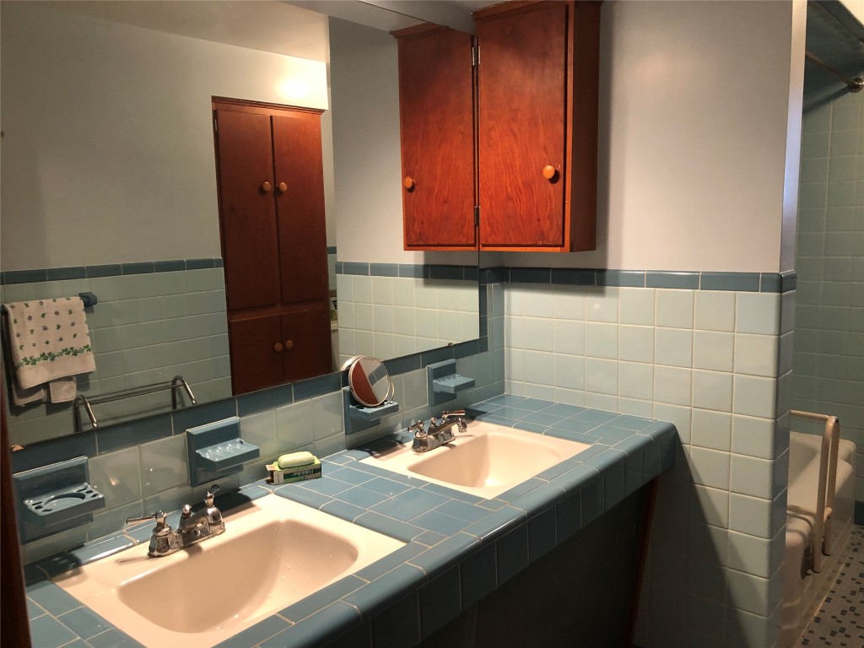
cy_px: 324
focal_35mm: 28
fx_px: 699
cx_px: 432
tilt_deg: -7.8
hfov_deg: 63.4
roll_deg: +1.7
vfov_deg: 49.7
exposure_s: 1/15
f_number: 1.8
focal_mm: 3.99
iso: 64
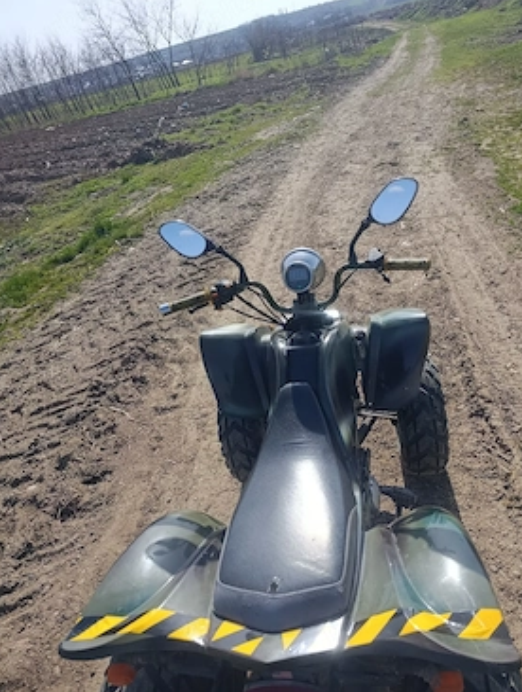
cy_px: 321
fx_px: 501
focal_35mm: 25
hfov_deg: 55.0
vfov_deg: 69.2
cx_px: 274
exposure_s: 1/500
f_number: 1.65
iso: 50
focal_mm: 6.11
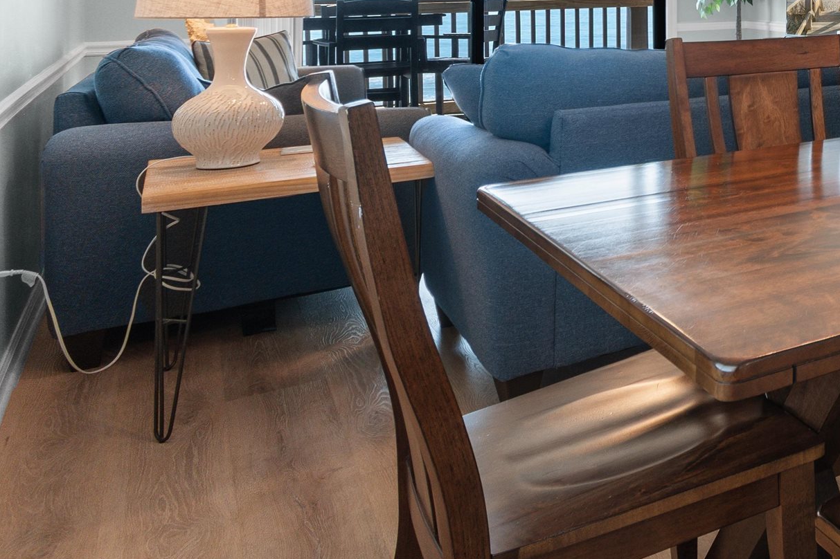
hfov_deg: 38.7
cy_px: -26
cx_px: 985
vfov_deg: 31.8
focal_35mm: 38
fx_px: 886
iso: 100
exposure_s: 1
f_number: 4.5
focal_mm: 10
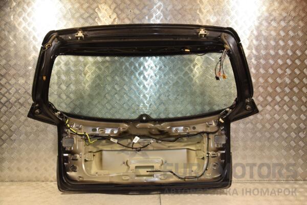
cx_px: 154
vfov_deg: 40.0
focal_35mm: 33
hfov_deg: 57.2
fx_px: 281
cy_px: 102
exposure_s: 1/200
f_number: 5
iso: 800
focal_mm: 22
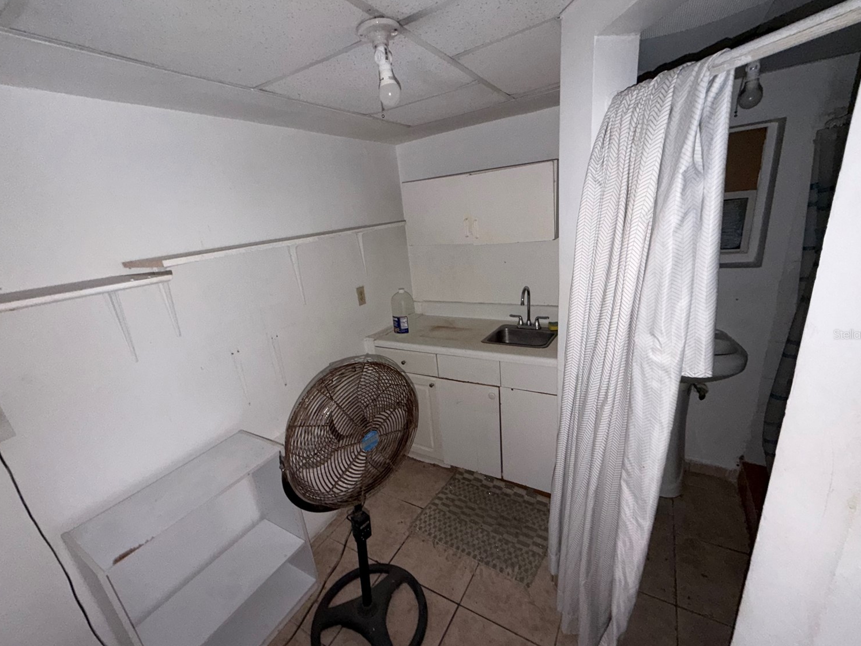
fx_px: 373
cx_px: 427
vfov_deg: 81.7
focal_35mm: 15
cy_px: 334
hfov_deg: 98.2
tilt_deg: -18.9
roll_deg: +7.0
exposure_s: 1/30
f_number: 2.2
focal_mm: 2.22
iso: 125
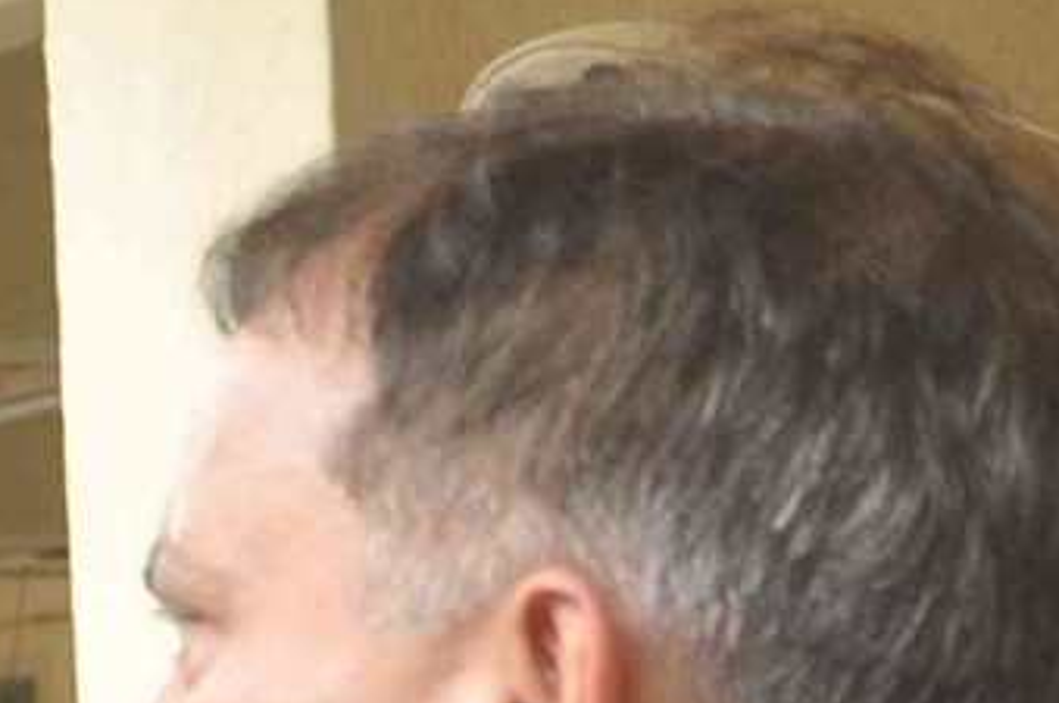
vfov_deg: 5.1
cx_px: -856
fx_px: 7637
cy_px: 1678
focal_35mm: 260
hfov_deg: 7.7
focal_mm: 26
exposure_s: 1/100
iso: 640
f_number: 5
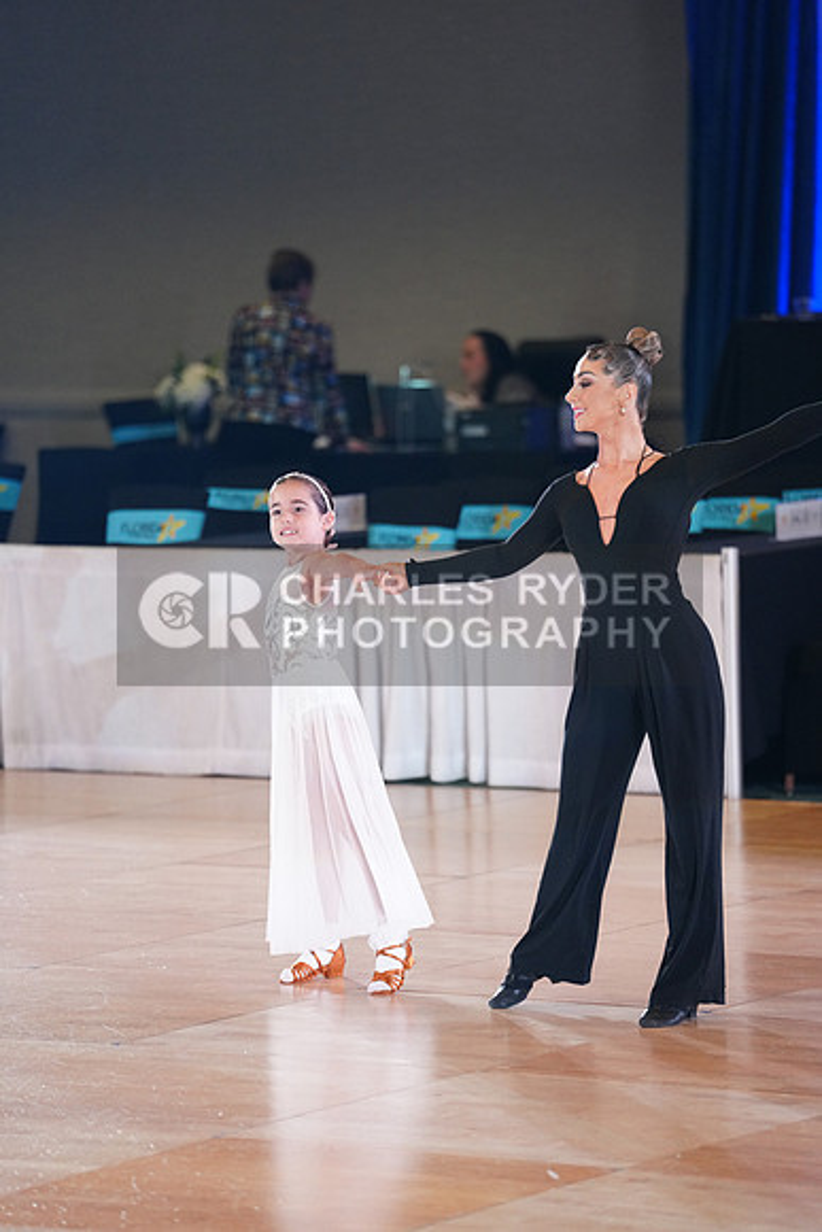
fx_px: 6435
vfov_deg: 10.9
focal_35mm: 188
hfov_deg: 7.3
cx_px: 411
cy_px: 616
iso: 2500
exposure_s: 1/500
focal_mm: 188
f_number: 2.8
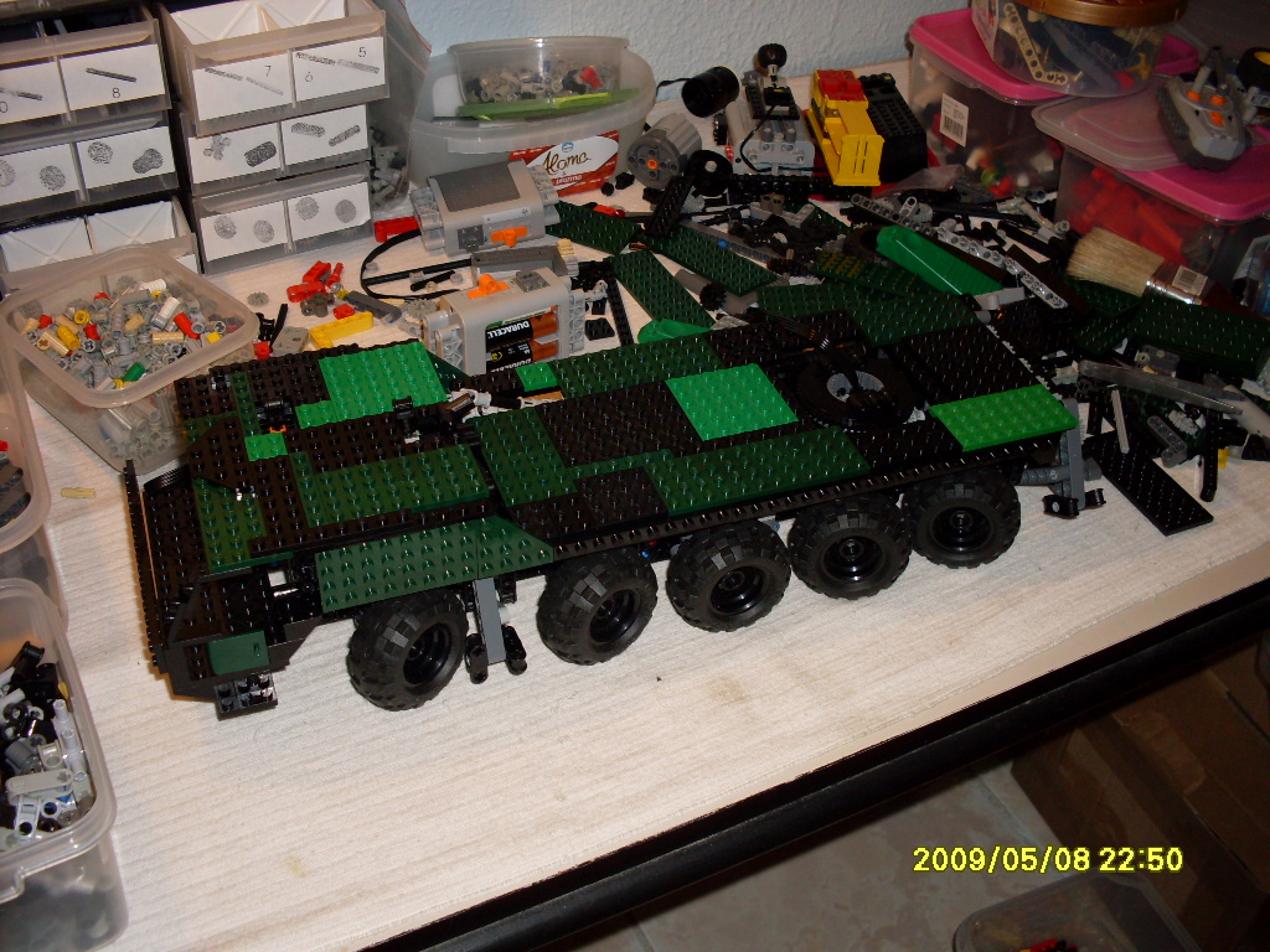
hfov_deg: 49.0
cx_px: 635
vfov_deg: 37.7
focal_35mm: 38
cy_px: 476
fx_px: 1394
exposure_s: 1/45
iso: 100
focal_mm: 6.3
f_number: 2.8
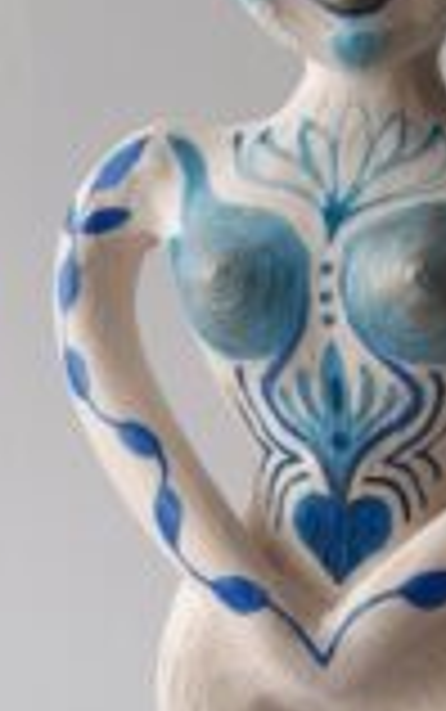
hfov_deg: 19.2
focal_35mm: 67
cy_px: 432
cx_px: 383
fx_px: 1301
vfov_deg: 30.5
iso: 64
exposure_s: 1/60
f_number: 2
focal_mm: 4.6
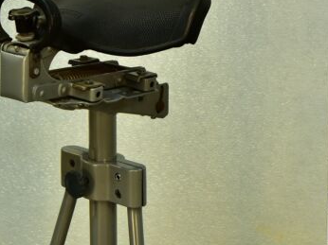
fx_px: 1894
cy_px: 217
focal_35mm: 200
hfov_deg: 9.9
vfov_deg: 7.4
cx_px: 100
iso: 500
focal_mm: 80
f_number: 10
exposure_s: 1/40
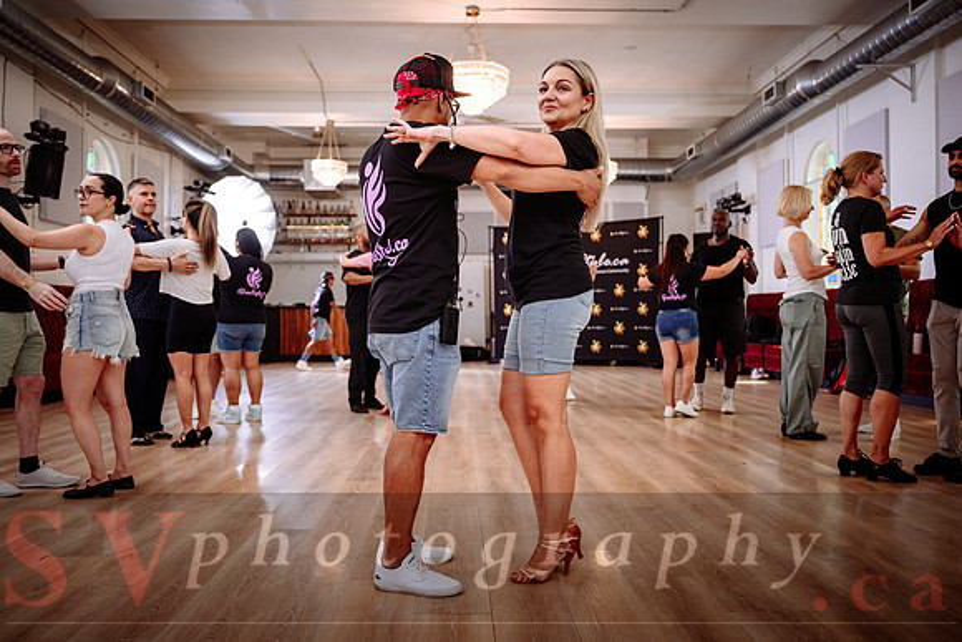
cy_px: 321
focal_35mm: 29
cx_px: 481
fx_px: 767
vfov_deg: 45.4
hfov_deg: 64.2
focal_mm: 28
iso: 1000
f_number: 2.8
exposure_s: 1/250
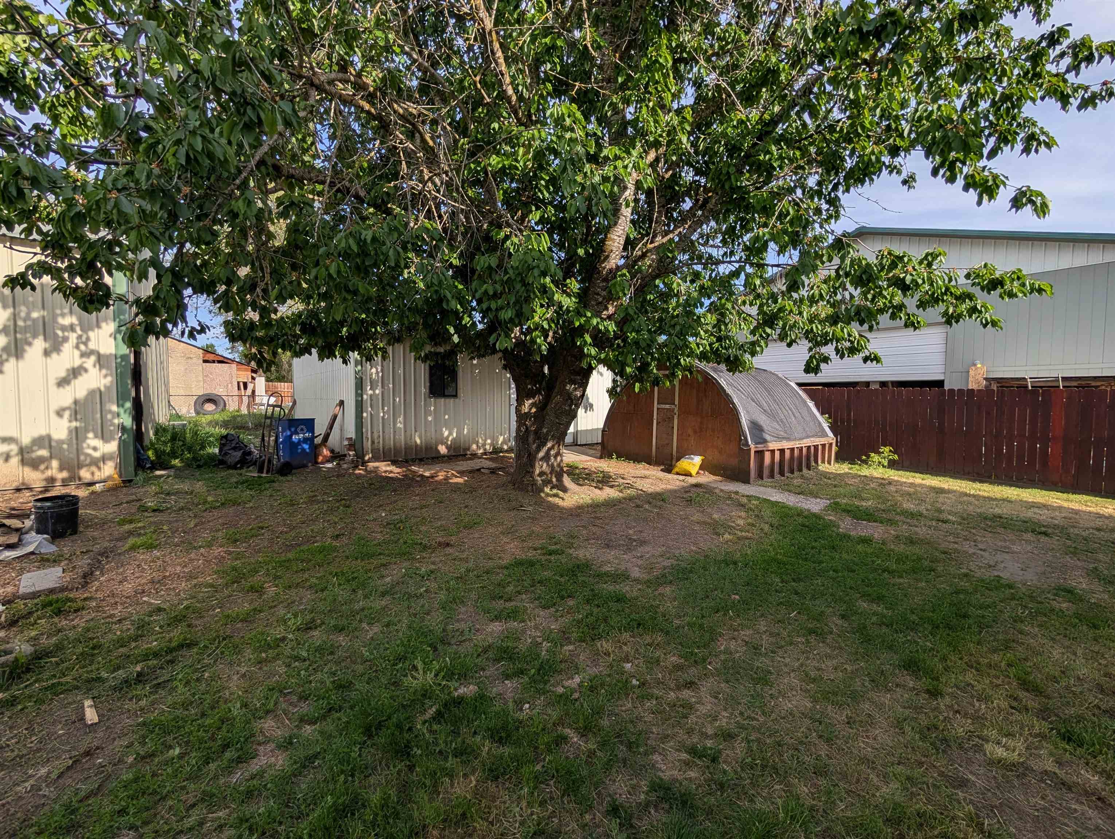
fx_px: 387
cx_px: 558
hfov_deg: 110.5
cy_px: 420
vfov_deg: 94.6
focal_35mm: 12
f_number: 1.7
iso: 50
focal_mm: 2.02
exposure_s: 1/2439
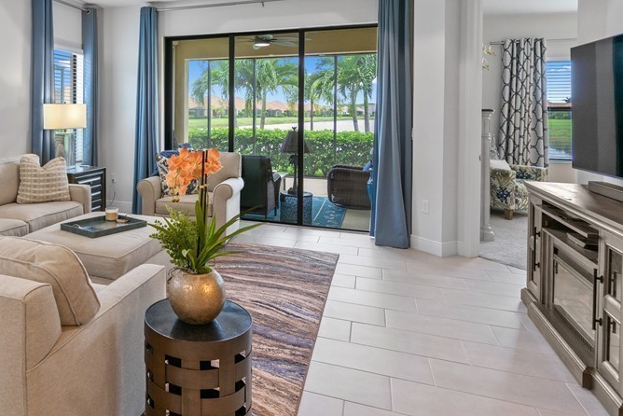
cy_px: 106
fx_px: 450
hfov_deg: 65.7
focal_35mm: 26
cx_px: 166
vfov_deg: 47.8
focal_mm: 16
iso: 400
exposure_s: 1/25
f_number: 8
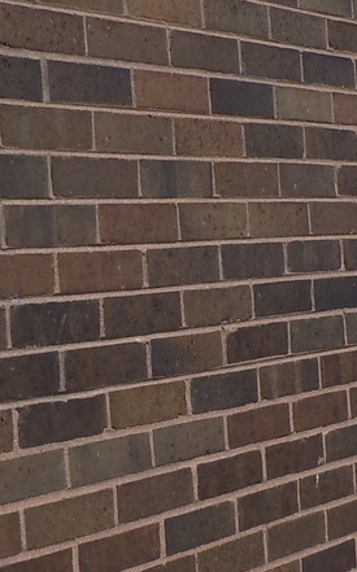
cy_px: 318
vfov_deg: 21.4
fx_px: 1512
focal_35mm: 97
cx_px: 187
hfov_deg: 13.5
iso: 100
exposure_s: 1/400
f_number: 7.4
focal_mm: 5
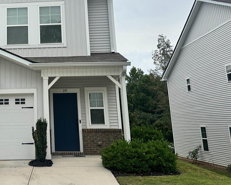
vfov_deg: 31.5
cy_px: 45
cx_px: 30
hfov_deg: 37.4
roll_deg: +0.7
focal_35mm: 47
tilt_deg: +14.6
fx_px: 321
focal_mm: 6.86
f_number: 1.78
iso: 80
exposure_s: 1/5263
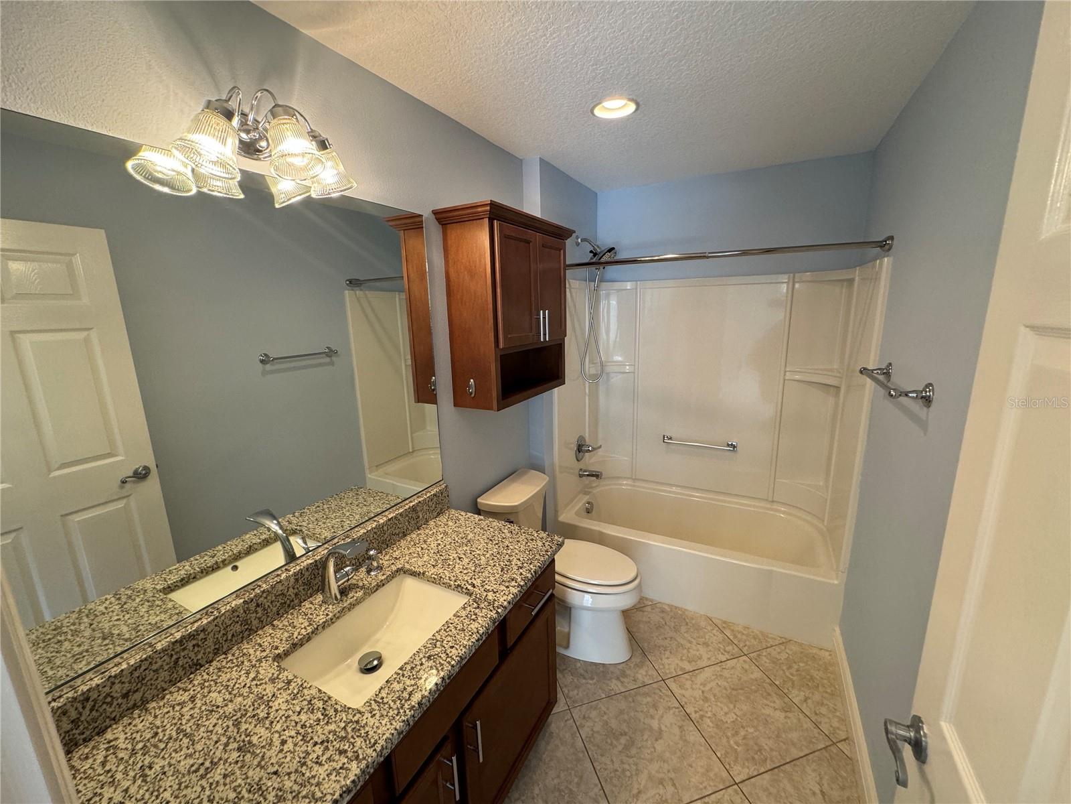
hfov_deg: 102.1
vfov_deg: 85.7
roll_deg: +1.2
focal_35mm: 14
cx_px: 536
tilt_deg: -11.9
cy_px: 402
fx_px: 433
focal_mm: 2.22
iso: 200
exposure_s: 1/60
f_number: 2.2
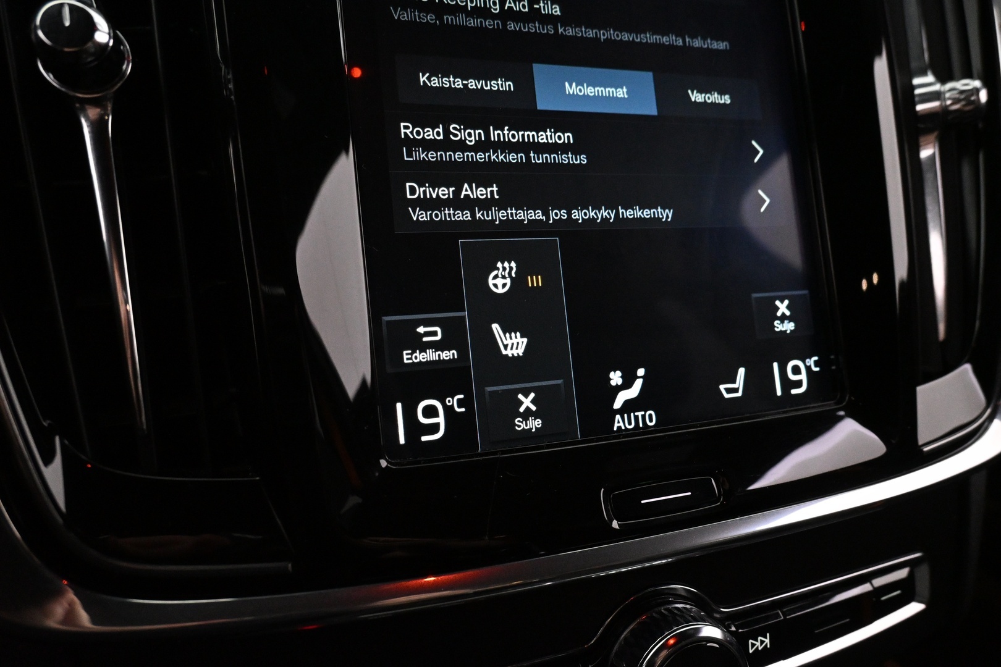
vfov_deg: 50.4
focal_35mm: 26
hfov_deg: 70.4
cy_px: 334
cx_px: 500
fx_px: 709
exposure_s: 1/30
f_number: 5.6
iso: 4000
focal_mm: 17
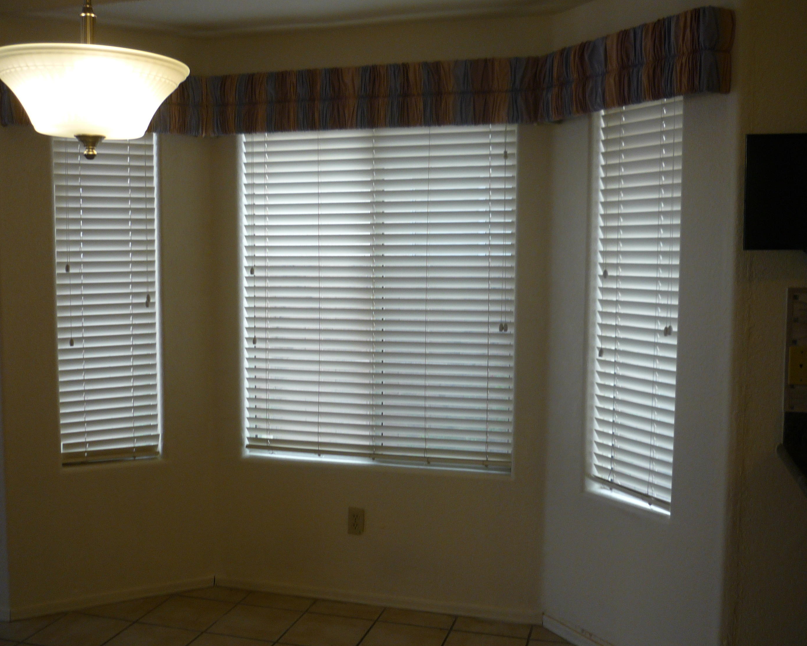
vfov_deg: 42.2
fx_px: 836
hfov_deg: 51.5
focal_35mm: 35
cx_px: 386
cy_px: 319
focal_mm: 5.5
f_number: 2.8
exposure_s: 1/60
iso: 100
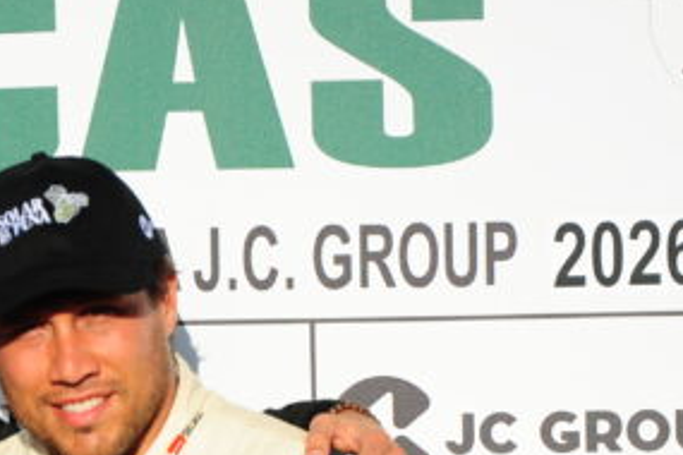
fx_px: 10225
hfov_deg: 3.8
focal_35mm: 539
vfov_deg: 2.5
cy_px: 574
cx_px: 91
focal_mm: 150
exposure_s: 1/8000
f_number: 2.8
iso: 400
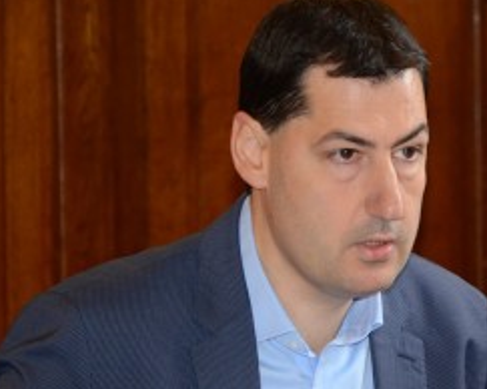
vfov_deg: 6.4
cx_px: 343
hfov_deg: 8.0
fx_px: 3496
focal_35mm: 243
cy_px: 222
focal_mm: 105
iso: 1600
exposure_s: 1/60
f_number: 5.6
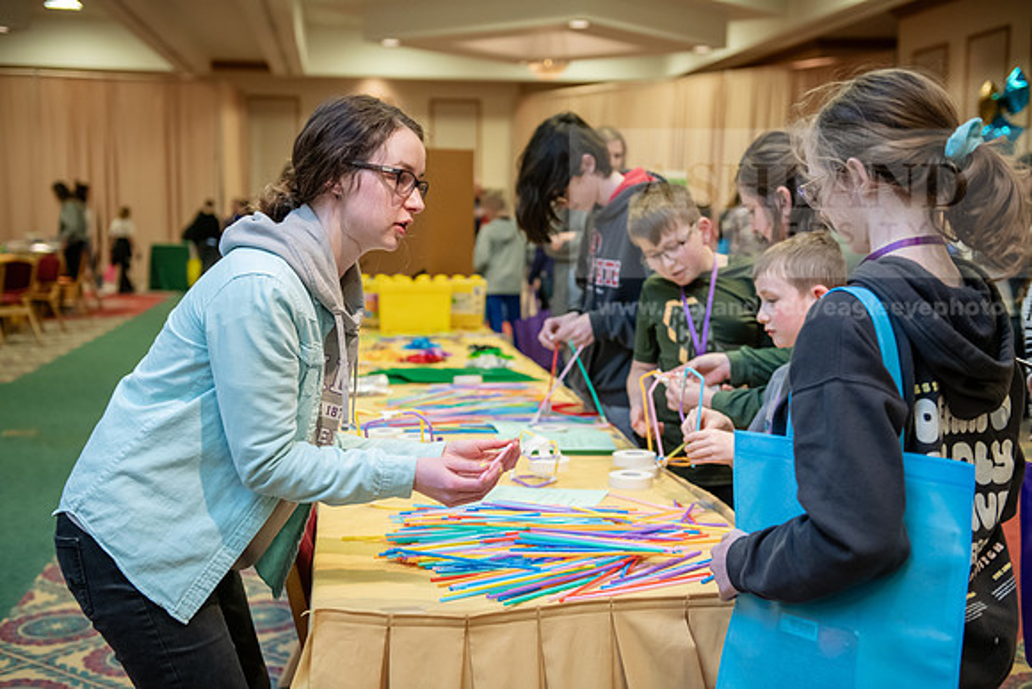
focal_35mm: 48
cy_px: 344
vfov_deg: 28.1
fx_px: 1376
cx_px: 516
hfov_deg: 41.1
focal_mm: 48
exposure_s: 1/200
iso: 2000
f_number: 3.2
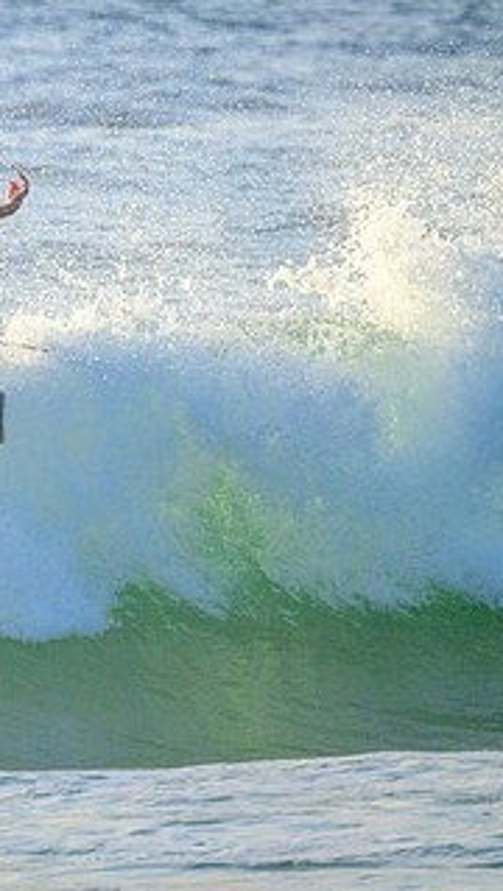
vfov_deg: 1.4
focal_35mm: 1522
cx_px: -291
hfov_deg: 0.8
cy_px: 378
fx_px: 36003
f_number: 11
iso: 2000
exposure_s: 1/2000
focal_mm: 800
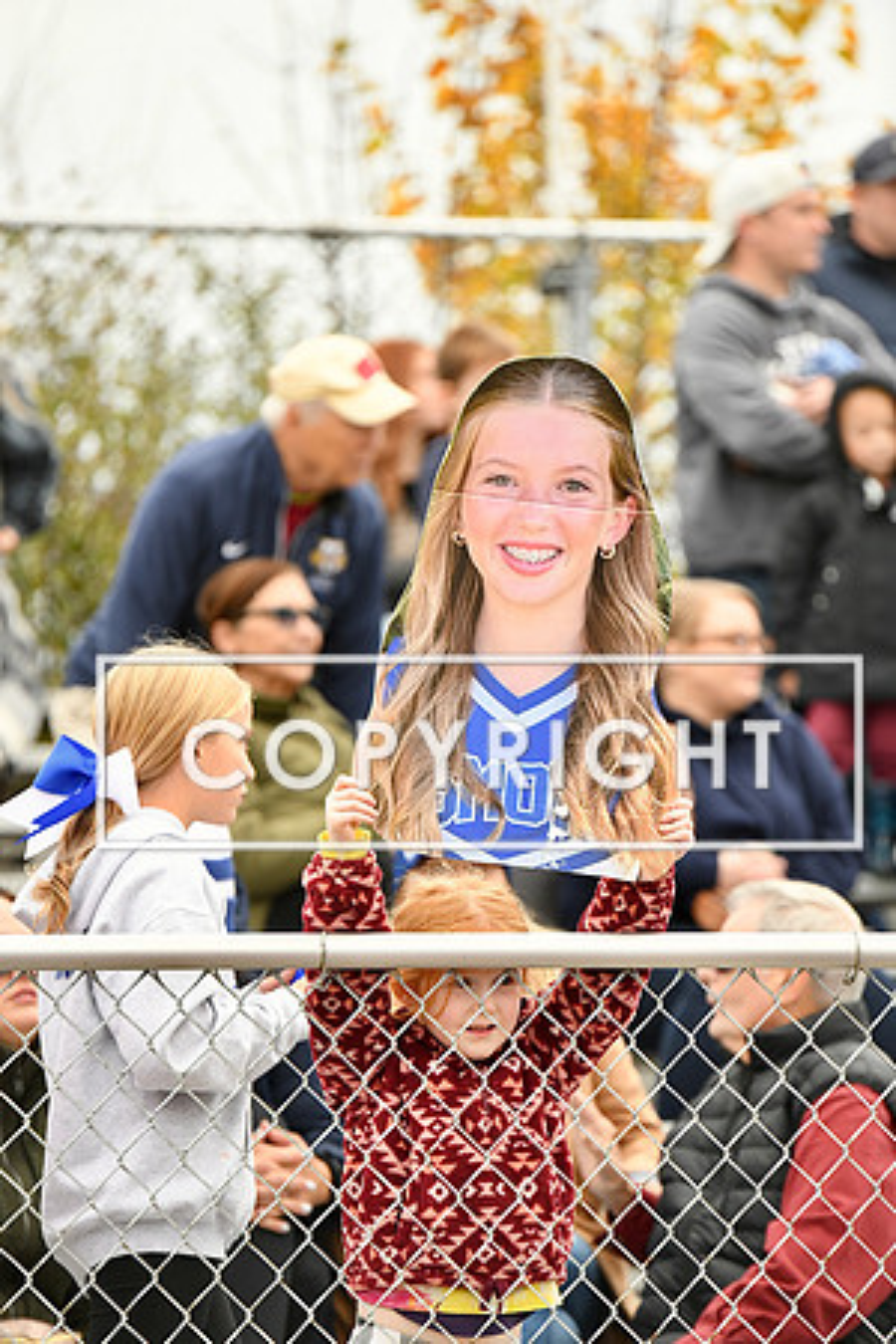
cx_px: 448
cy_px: 672
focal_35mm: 200
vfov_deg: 10.3
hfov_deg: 6.9
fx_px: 7466
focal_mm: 200
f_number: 3.2
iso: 1000
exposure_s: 1/1000
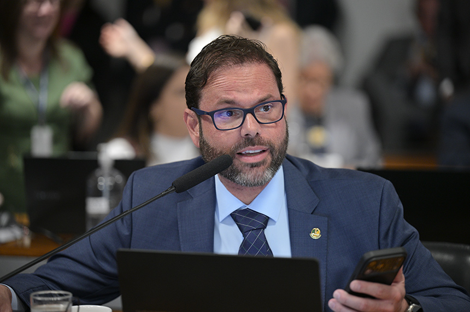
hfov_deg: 13.7
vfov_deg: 9.1
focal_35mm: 150
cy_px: 156
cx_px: 235
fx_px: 1955
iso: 1600
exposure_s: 1/125
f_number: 2.8
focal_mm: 150
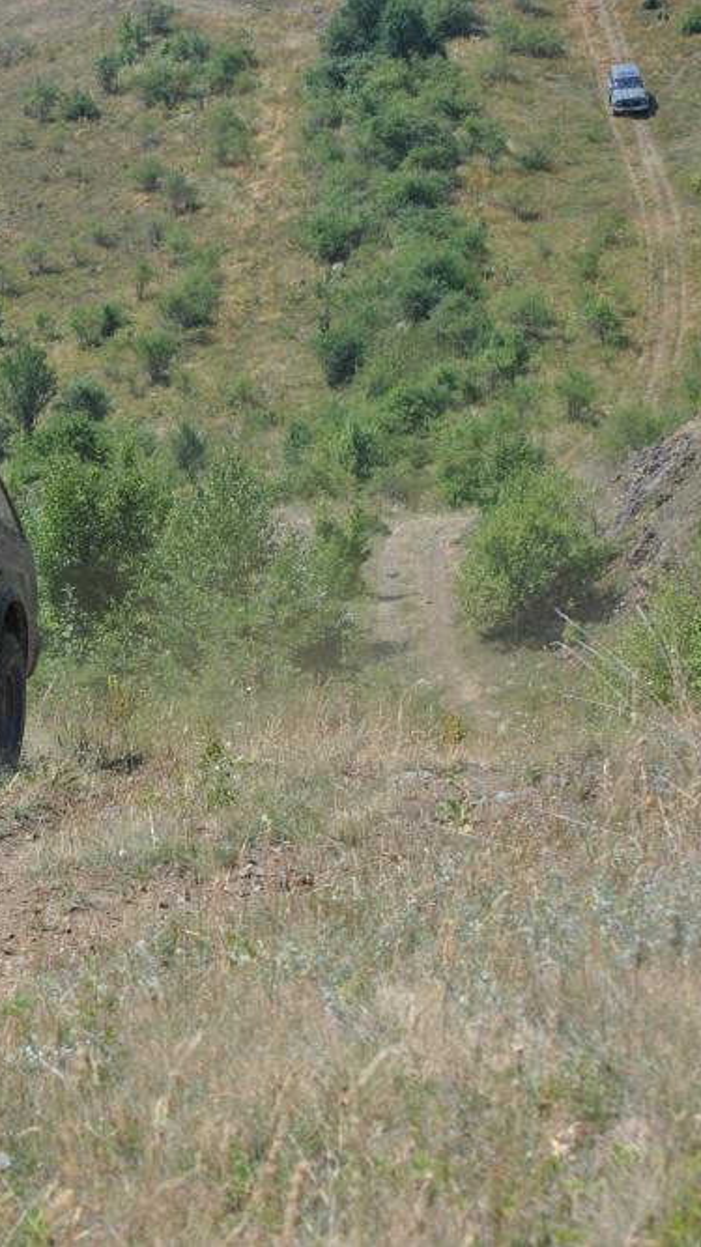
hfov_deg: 9.2
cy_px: 624
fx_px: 4290
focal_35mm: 130
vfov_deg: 16.5
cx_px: -155
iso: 100
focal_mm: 55
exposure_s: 1/250
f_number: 8
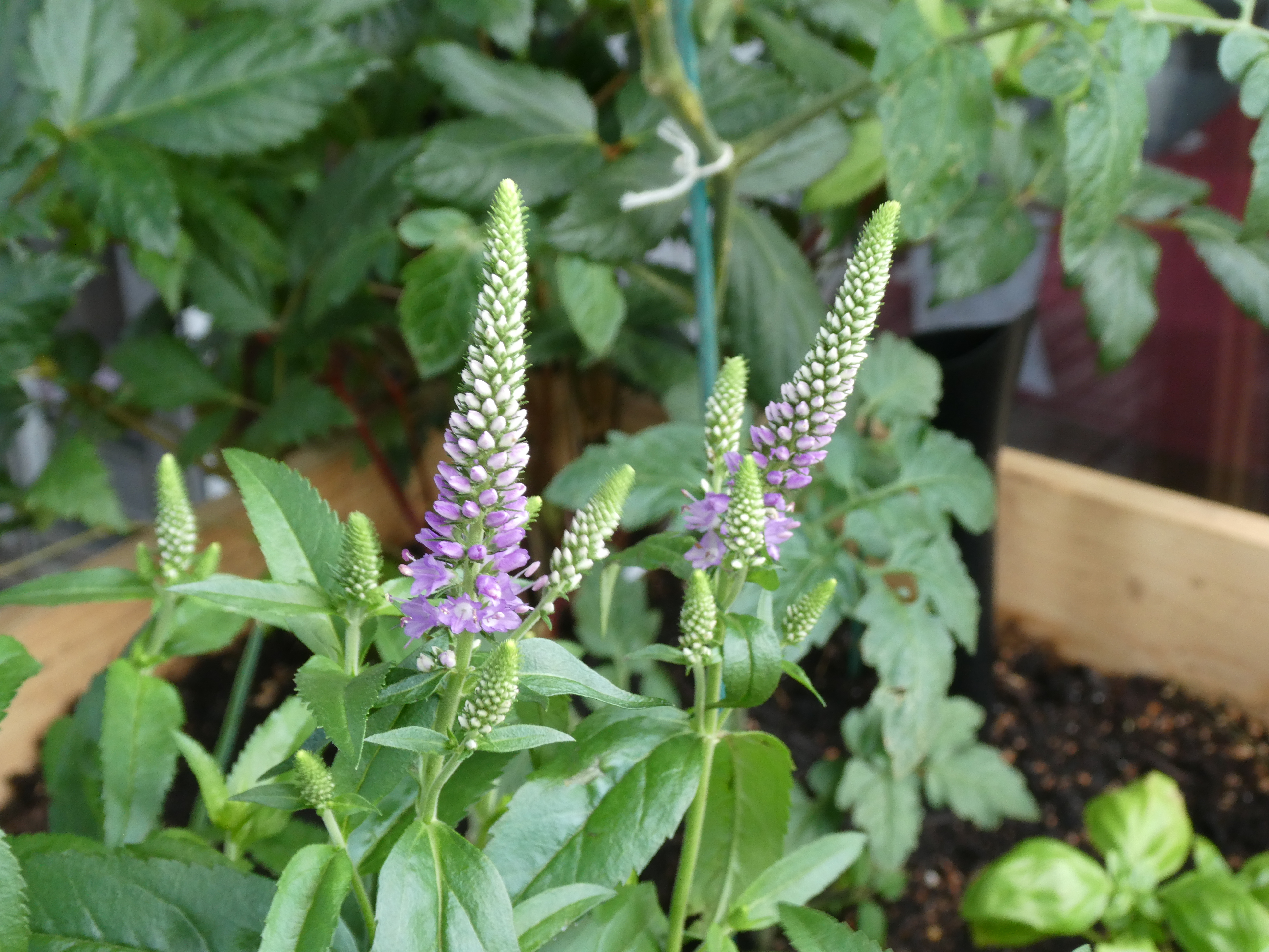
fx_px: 2090
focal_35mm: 57
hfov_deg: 33.8
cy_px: 476
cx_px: 634
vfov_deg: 25.7
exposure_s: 1/80
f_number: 4.2
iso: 200
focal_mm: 10.3
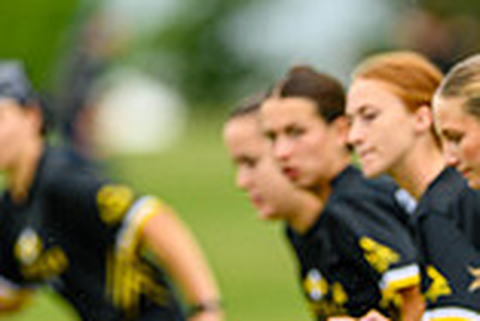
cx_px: 446
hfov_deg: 1.4
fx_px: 19764
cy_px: 371
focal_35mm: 1481
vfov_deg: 0.9
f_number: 3.2
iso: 360
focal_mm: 400
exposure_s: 1/1250
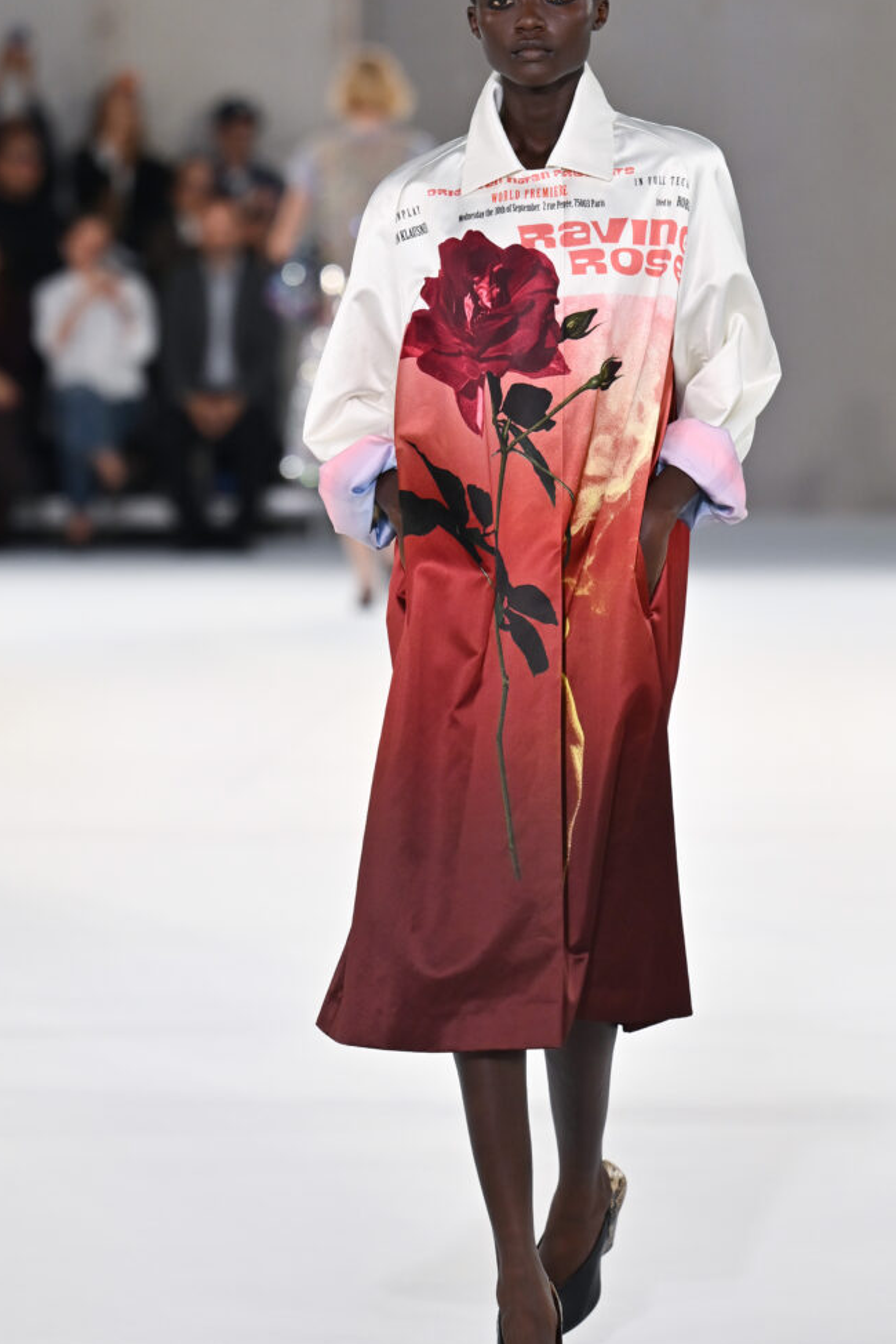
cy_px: 644
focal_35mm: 292
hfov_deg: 4.7
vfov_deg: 7.1
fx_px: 10893
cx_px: 511
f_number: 3.5
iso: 500
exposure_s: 1/800
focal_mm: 165
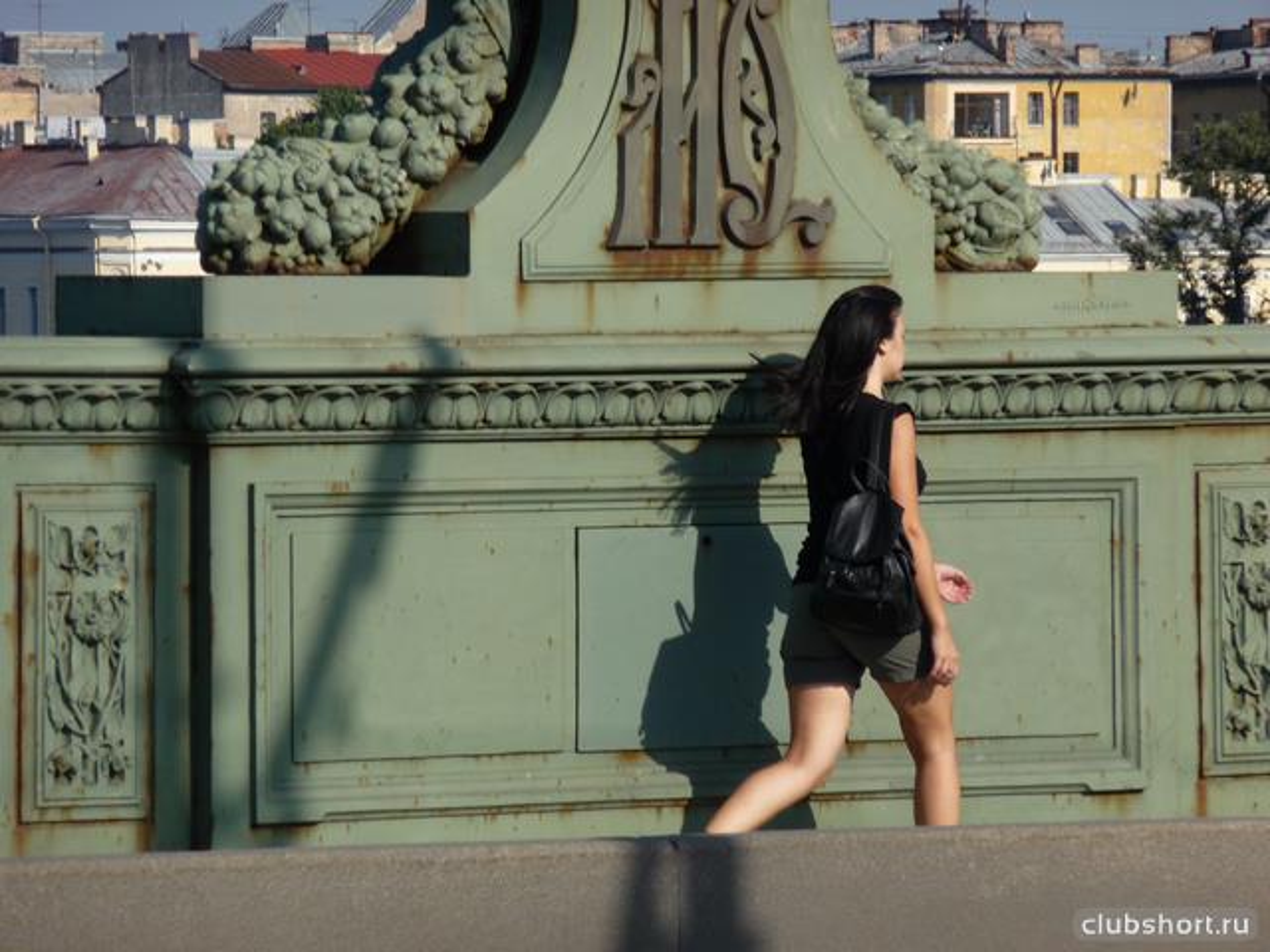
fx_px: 10273
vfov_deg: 5.3
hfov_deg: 7.1
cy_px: 476
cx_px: 635
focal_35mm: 280
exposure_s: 1/640
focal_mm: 47
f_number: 4.9
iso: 100
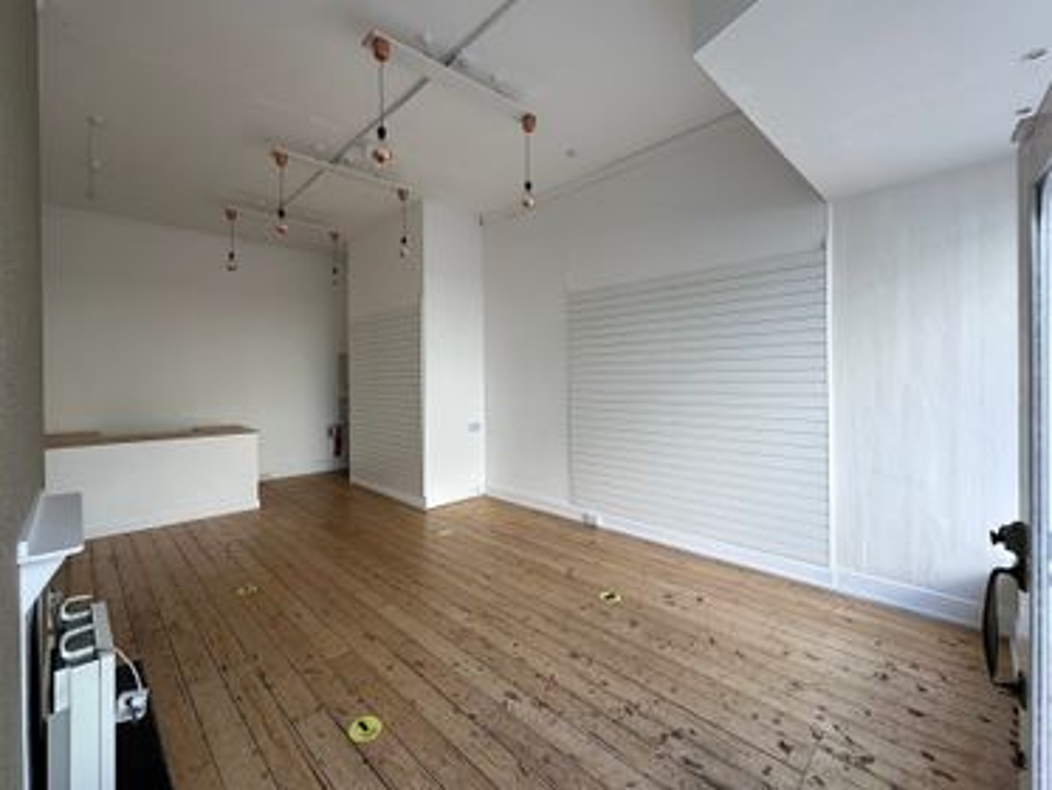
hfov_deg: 98.0
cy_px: 378
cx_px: 491
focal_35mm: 15
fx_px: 456
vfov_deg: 81.7
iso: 50
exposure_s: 1/99
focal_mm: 2.22
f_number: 2.2
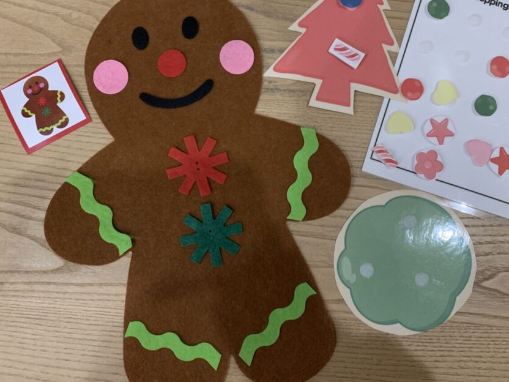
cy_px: 170
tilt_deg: -85.0
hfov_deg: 56.7
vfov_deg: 44.1
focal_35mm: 32
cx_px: 283
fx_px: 471
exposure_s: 1/30
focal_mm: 4.25
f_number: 1.8
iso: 500
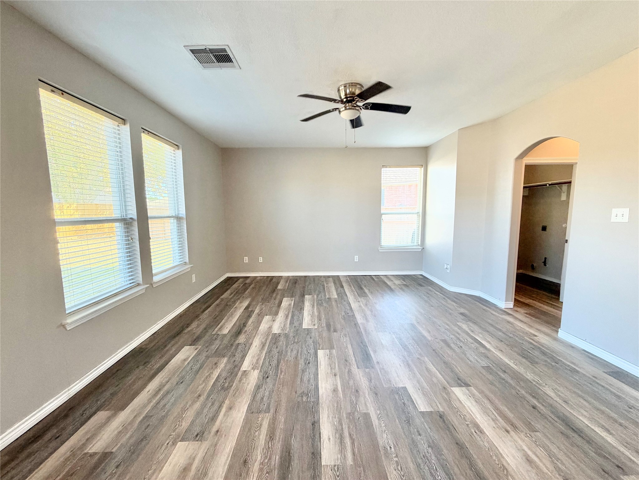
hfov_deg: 102.1
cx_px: 320
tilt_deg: -5.9
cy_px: 240
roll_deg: +0.4
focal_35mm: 14
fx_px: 258
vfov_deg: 85.7
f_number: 2.2
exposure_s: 1/120
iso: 160
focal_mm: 2.22
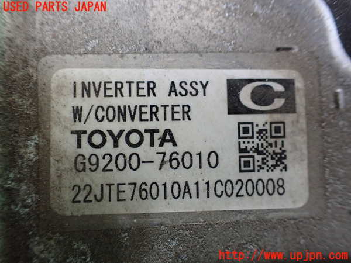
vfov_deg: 46.8
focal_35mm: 30
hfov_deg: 60.0
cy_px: 132
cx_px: 176
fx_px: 304
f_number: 2.3
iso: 800
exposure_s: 1/125
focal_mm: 5.4
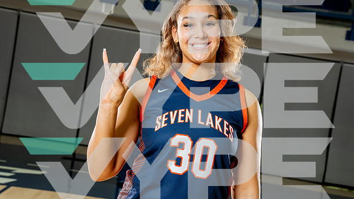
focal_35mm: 74
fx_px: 694
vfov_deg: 16.3
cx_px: 178
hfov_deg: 28.6
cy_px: 96
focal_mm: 70
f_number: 8
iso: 640
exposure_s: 1/250
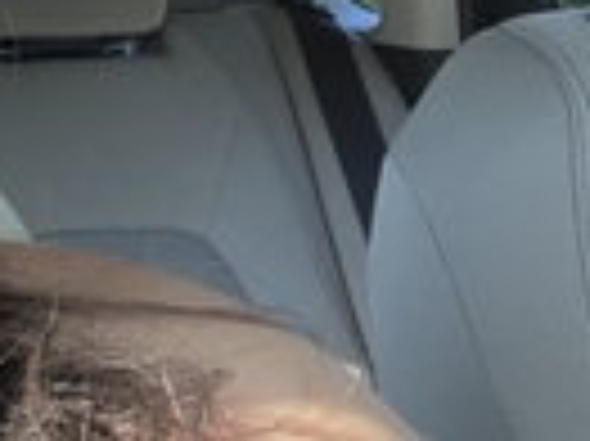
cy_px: 97
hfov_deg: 18.2
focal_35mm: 88
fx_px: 1499
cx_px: -437
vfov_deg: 16.6
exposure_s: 1/121
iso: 80
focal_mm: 2.71
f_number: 2.2
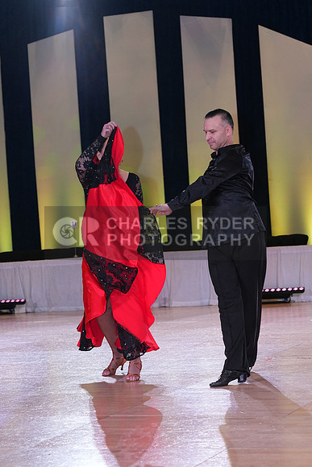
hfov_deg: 14.6
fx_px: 1221
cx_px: 156
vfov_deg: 21.7
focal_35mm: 94
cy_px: 234
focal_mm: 94
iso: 2500
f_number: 6.3
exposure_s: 1/250
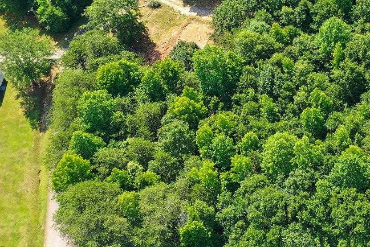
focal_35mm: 69
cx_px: 384
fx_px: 709
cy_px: 72
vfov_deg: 19.6
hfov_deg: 27.3
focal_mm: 10.26
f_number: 3.5
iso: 100
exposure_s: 1/80
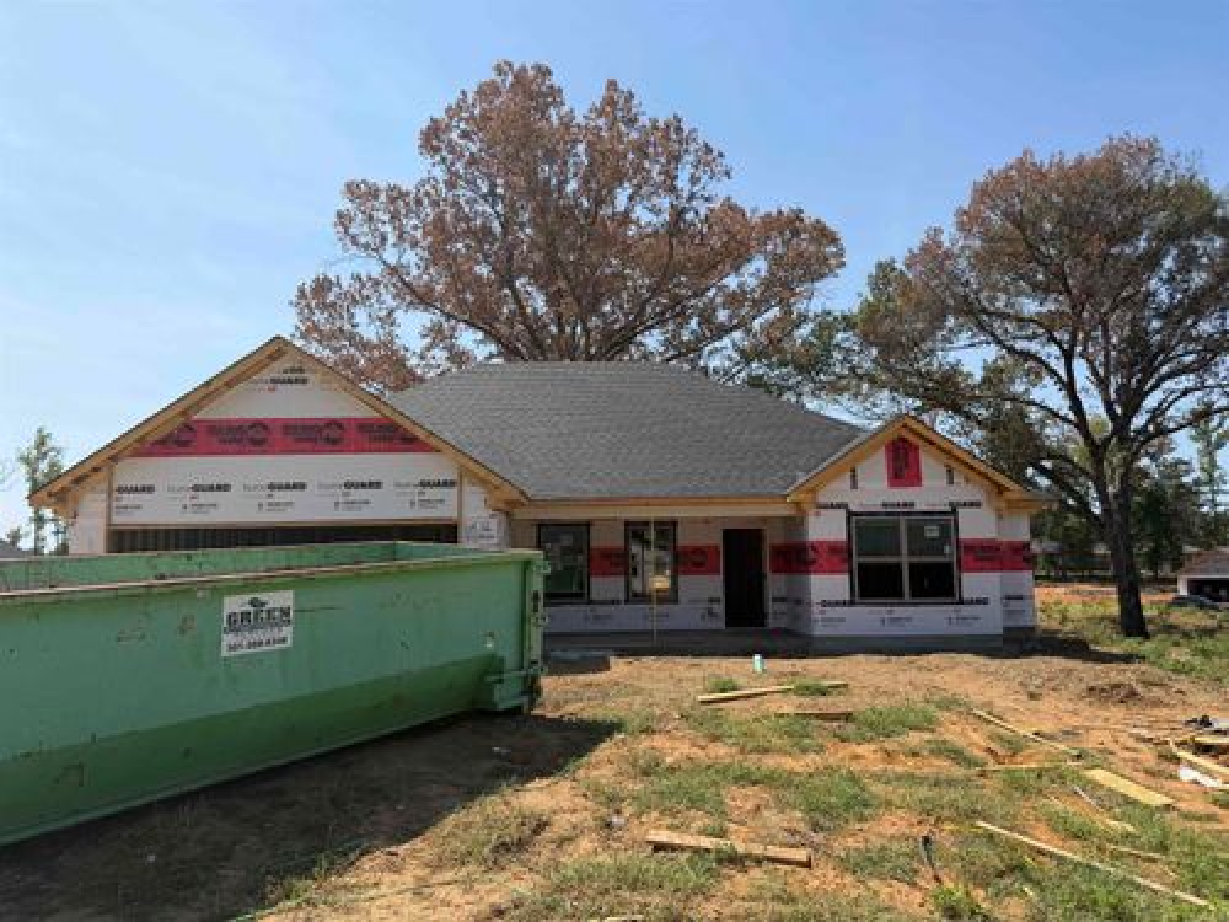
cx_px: 614
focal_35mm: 24
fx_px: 852
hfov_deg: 71.6
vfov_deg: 56.8
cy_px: 461
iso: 80
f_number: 1.78
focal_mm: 6.76
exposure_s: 1/4673
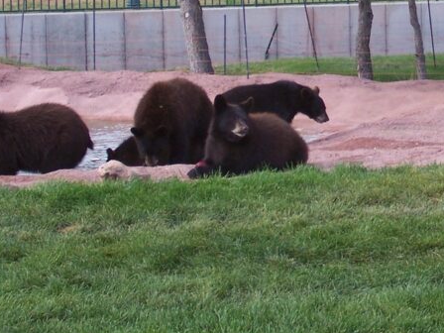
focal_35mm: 151
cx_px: 453
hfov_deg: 12.9
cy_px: -7
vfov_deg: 9.7
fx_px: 1937
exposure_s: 1/250
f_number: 4
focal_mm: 10.8
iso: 80
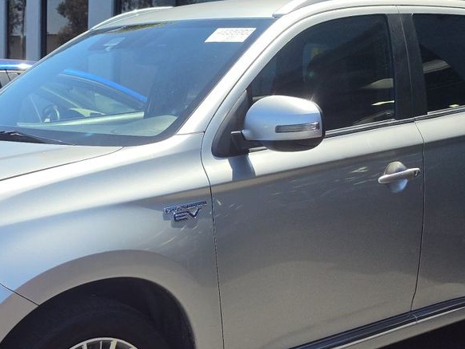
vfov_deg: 23.2
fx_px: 846
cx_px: 148
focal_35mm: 63
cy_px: 216
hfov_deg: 30.5
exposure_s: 1/5775
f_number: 1.4
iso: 63
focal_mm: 6.5
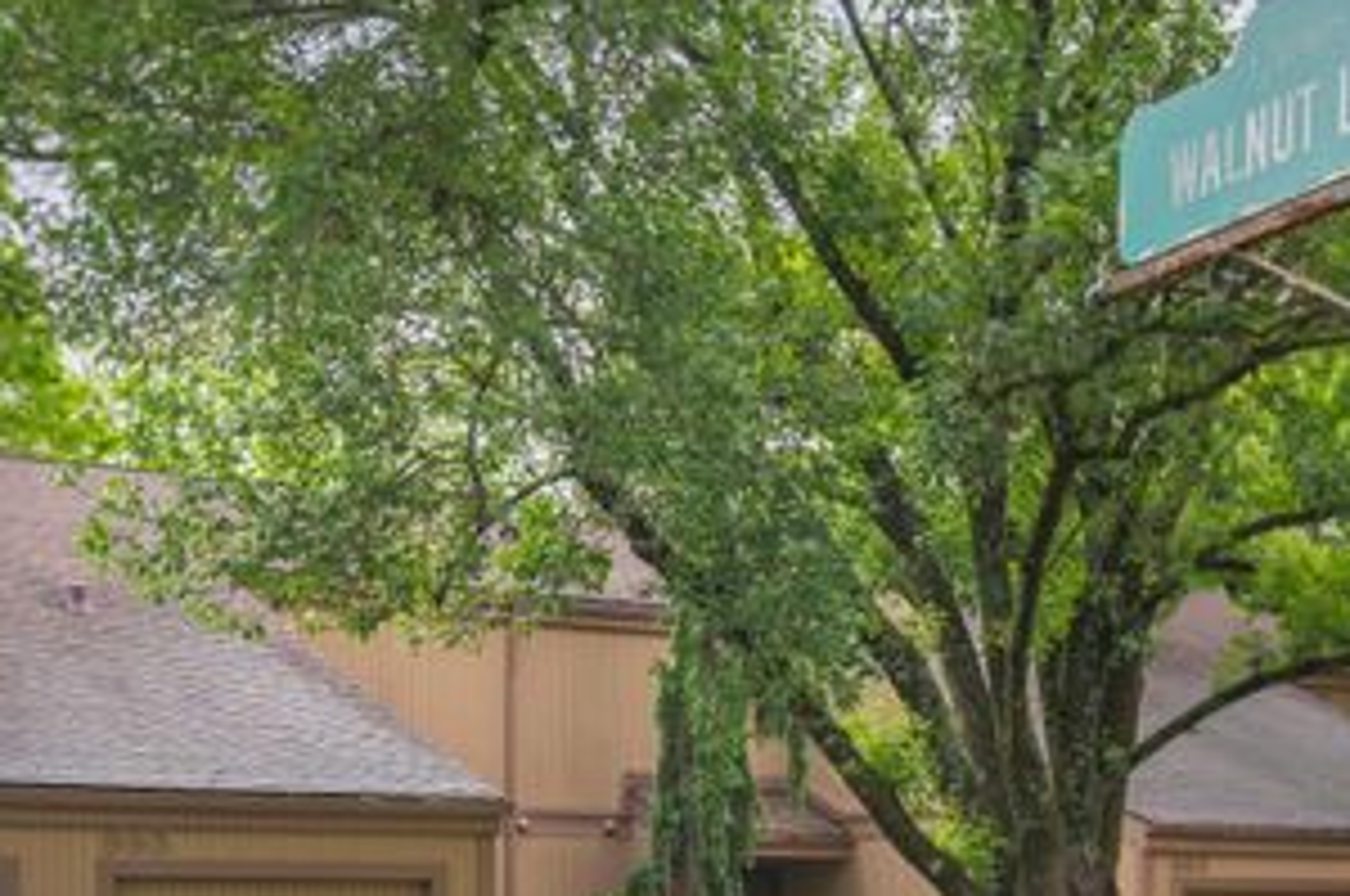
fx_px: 1872
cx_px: 873
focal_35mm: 50
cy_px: 513
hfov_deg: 39.3
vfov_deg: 26.9
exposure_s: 1/4000
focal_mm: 30
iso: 200
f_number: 7.1
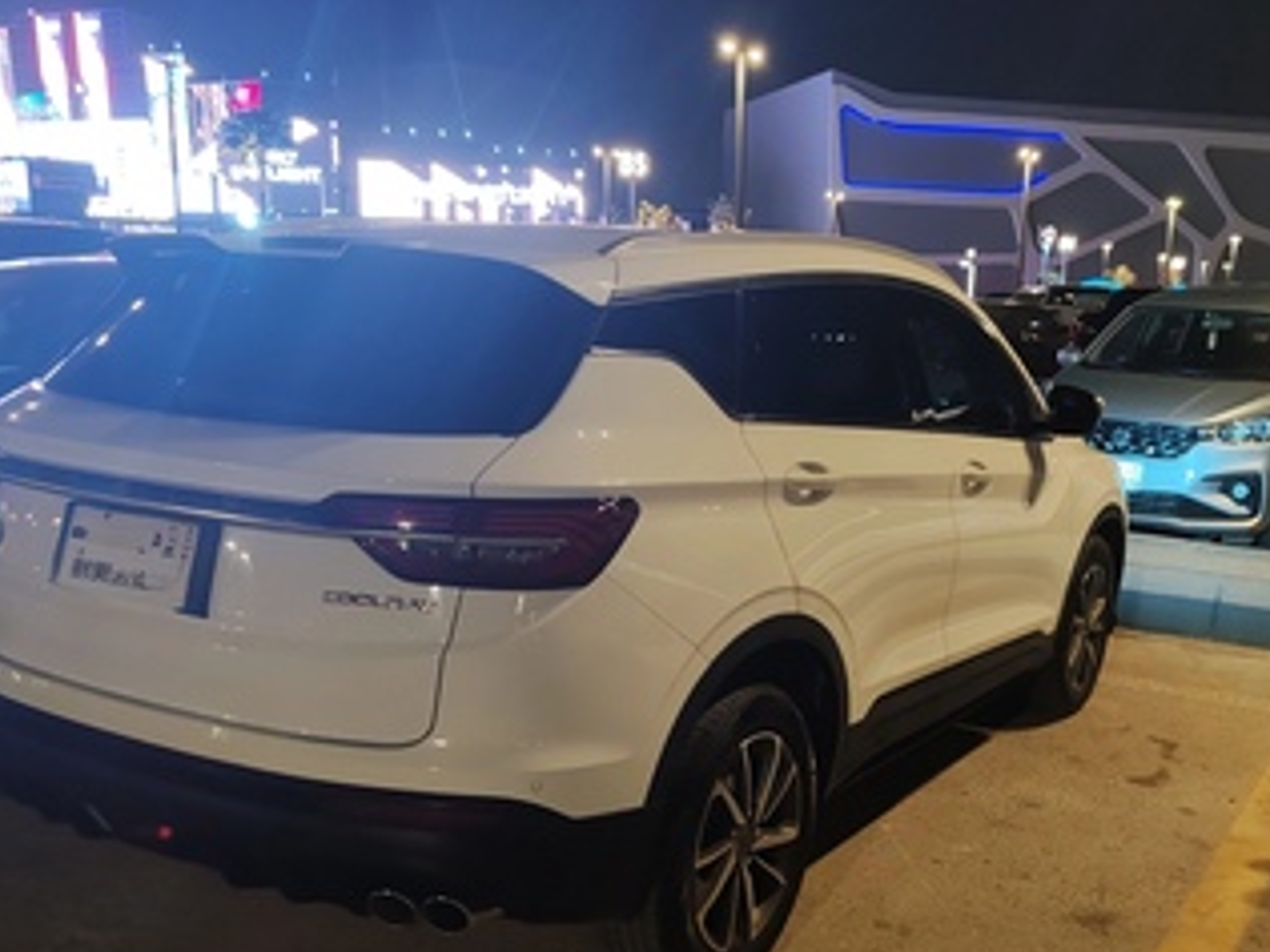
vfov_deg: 36.3
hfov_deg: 47.6
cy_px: 669
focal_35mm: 39
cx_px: 754
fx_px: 1431
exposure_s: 1/50
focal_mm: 6.12
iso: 800
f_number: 1.9
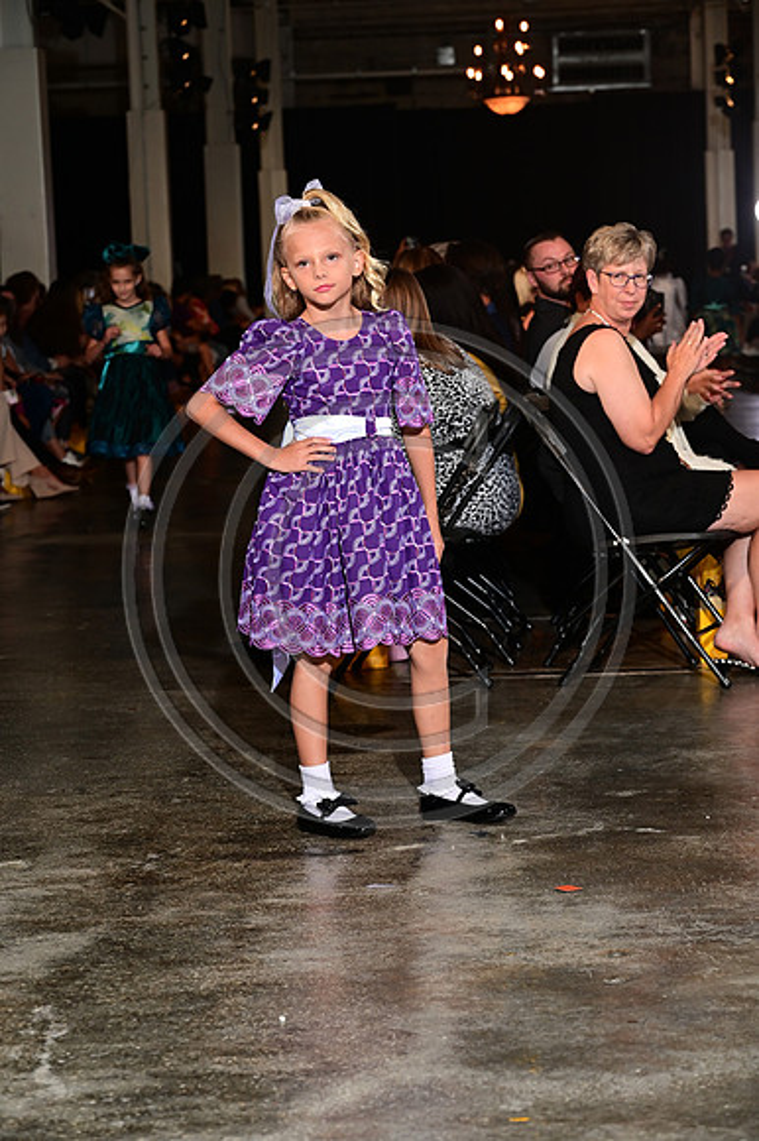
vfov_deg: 22.2
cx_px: 380
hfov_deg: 14.8
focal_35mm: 92
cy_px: 570
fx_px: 2913
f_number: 6.3
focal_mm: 92
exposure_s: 1/125
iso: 1000
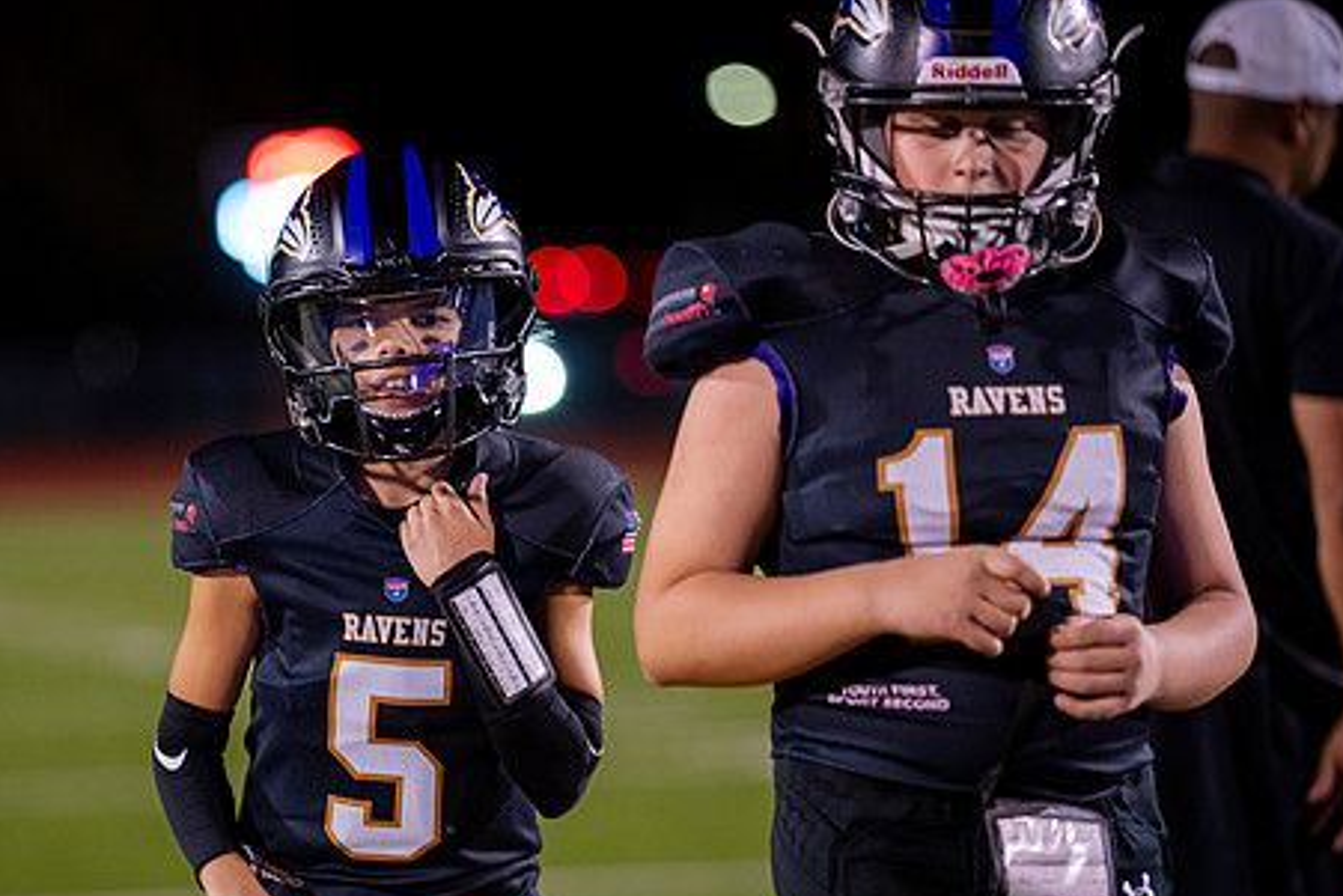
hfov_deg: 10.8
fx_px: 7090
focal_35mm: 190
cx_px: 457
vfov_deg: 7.2
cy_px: 555
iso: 1250
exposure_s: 1/1000
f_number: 1.8
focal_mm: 135
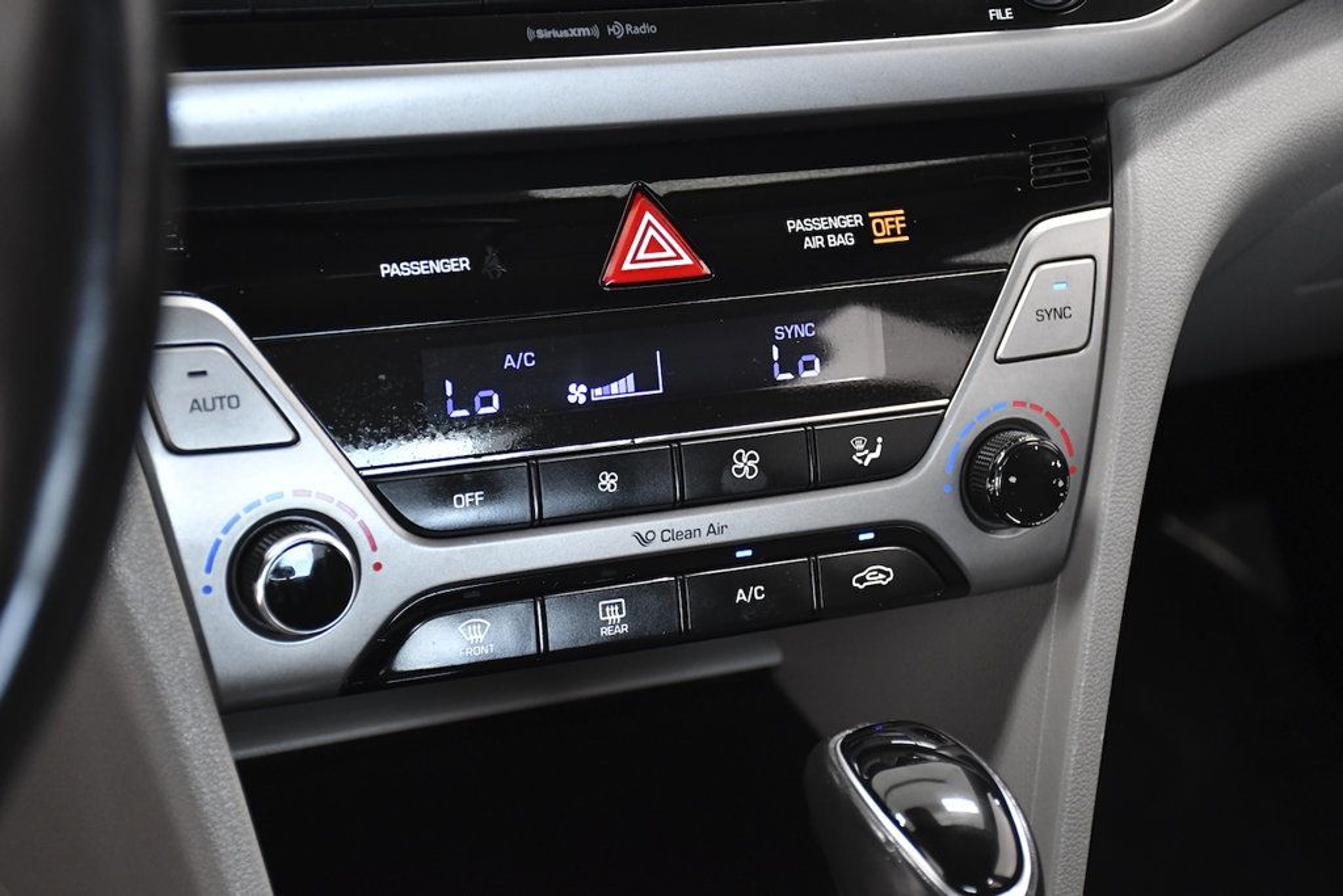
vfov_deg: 18.9
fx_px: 2686
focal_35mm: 72
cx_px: 672
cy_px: 448
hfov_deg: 28.1
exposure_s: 1/250
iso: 2500
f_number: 4.5
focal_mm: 48
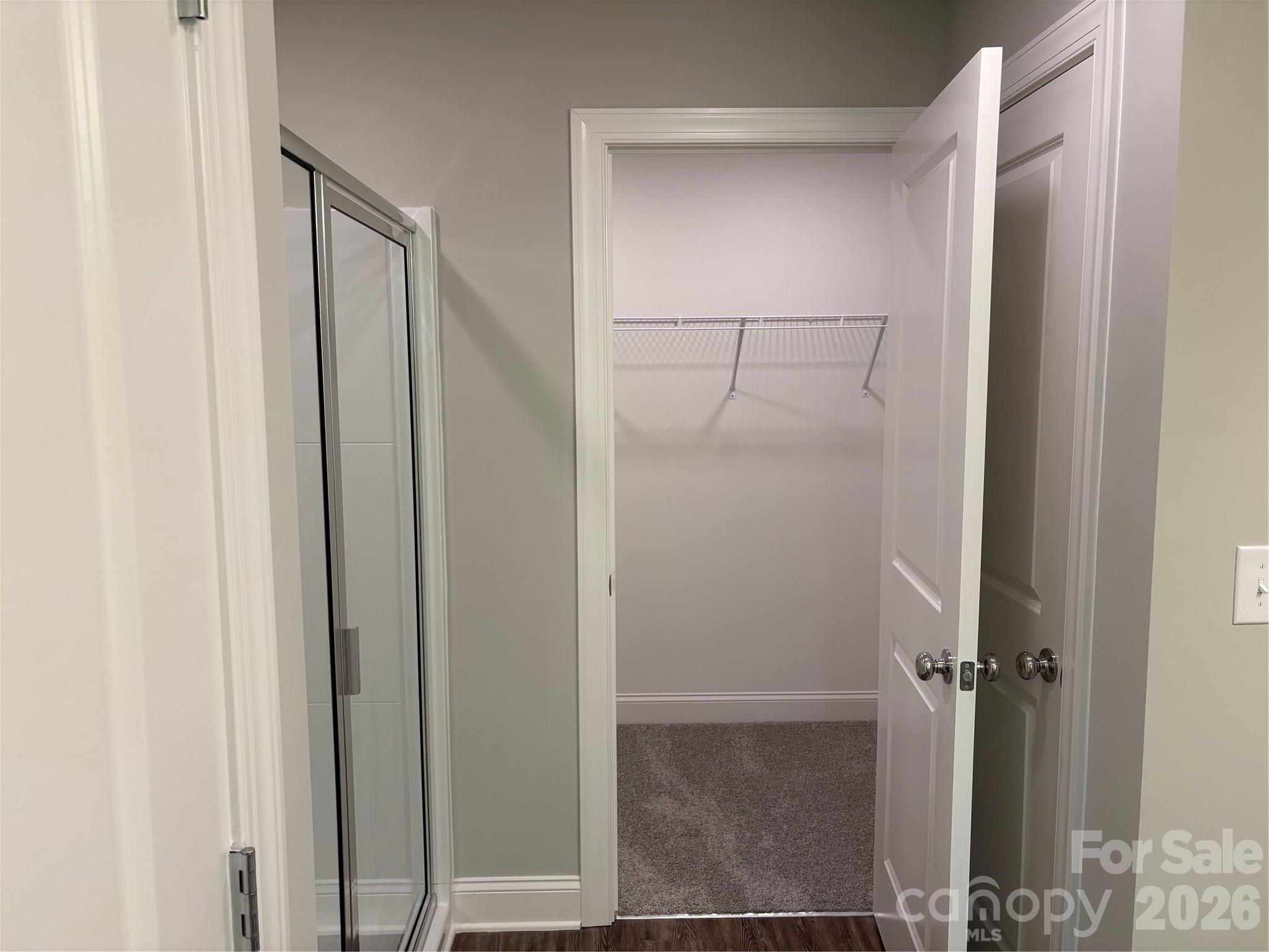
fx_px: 953
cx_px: 634
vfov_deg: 53.1
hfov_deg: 67.3
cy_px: 476
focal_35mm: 26
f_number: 1.6
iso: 80
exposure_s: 1/120
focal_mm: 5.96
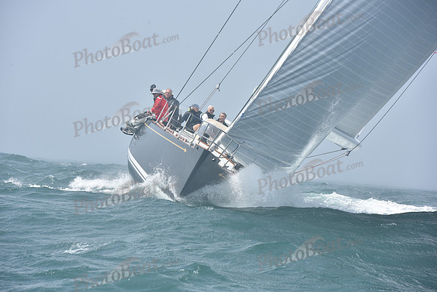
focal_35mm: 200
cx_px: 218
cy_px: 146
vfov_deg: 6.9
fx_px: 2428
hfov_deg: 10.3
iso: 320
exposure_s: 1/800
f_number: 10
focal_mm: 200
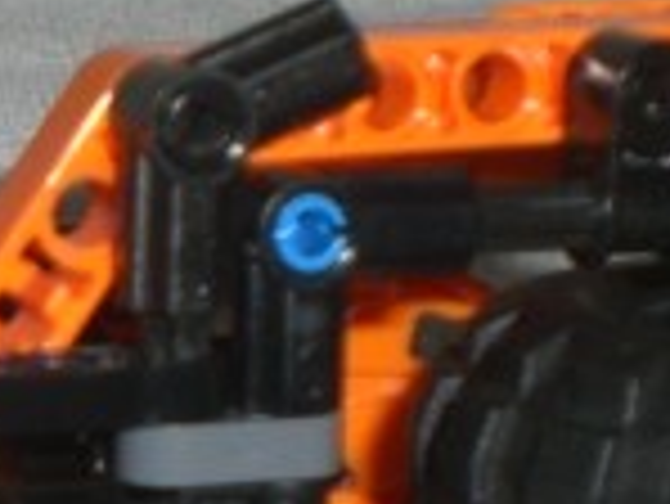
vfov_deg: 9.0
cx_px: -180
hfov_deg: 11.8
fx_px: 3157
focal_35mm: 163
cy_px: 558
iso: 50
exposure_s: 1/60
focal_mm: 6.3
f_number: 3.1
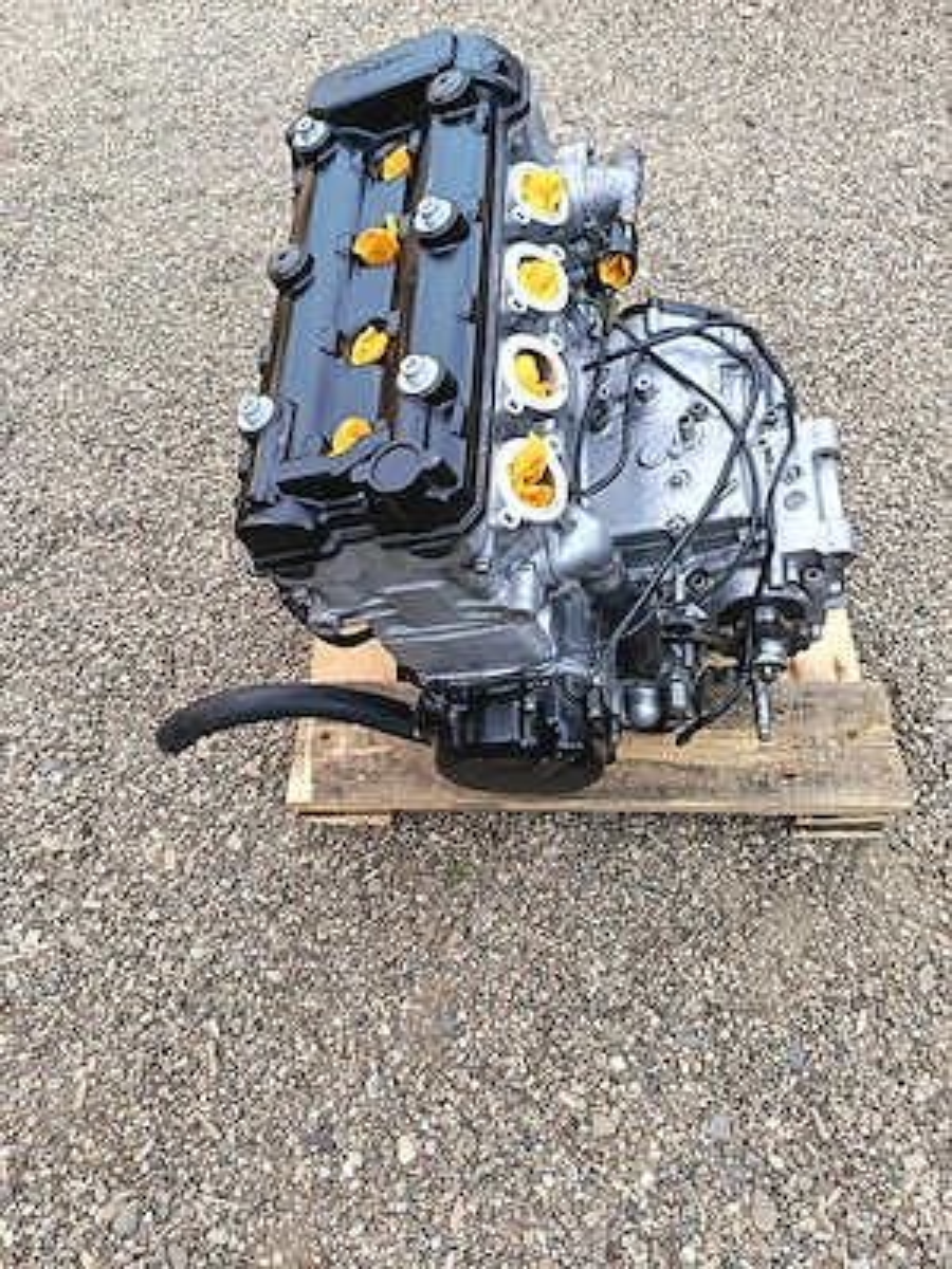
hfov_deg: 56.8
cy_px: 634
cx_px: 476
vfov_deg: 71.6
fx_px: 880
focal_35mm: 24
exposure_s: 1/100
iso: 147
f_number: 1.75
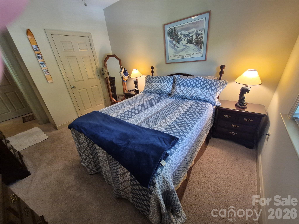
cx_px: 150
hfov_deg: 106.2
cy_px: 112
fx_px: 112
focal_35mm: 13
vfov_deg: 89.9
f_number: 2.2
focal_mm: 1.74
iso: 500
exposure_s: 1/60
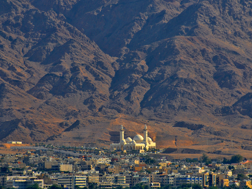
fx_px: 3559
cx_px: 135
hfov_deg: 4.1
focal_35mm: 489
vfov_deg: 3.0
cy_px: 94
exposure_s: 1/500
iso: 200
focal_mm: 300
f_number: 10
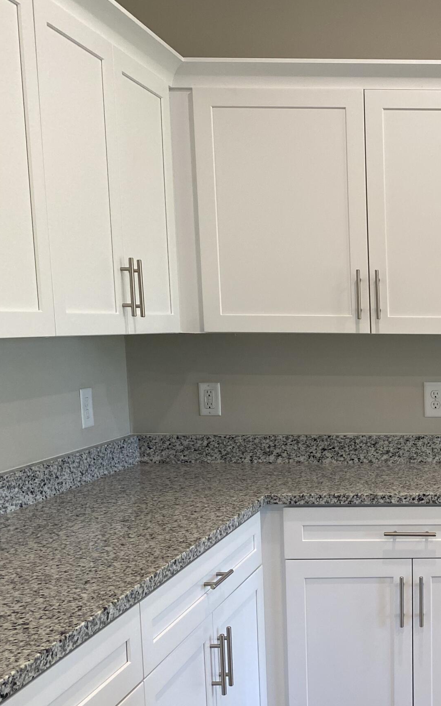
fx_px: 923
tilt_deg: -9.2
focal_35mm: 48
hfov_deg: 24.2
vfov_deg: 41.5
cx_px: 538
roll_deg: -0.1
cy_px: 447
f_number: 1.8
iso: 125
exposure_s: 1/120
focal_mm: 4.25
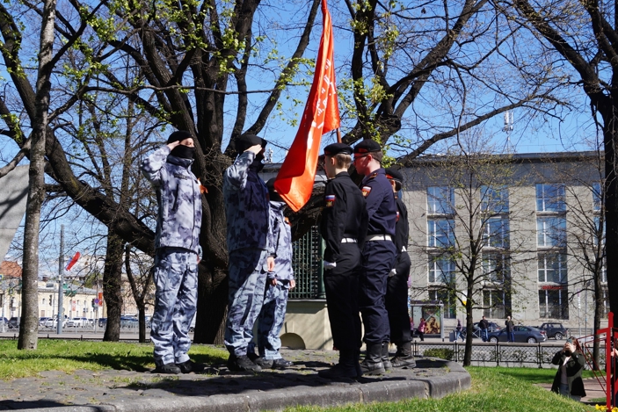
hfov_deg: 41.1
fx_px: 824
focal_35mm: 48
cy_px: 196
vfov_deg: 28.1
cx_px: 321
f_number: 11
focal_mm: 30
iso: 100
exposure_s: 1/160
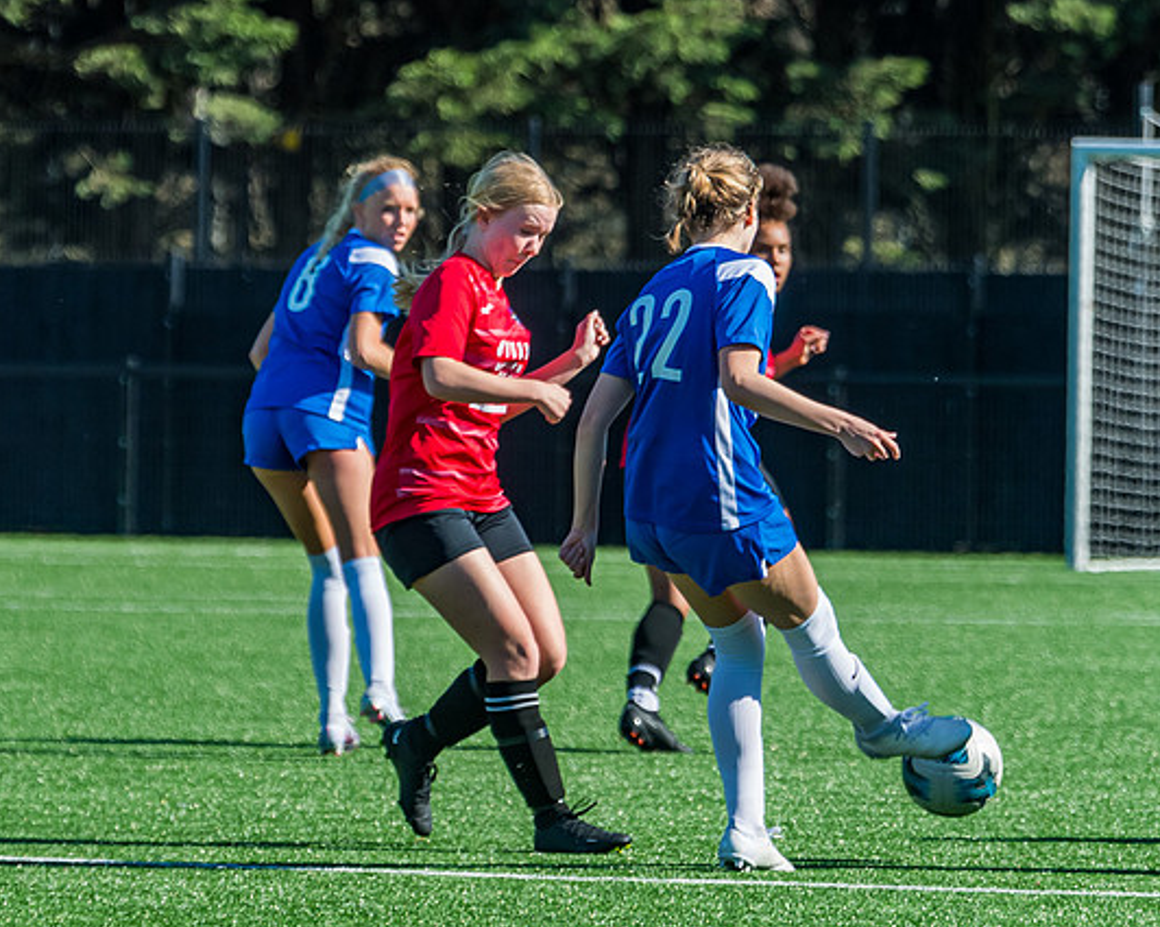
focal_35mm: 410
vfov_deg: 3.8
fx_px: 14068
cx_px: 548
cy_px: 537
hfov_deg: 4.7
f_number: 5
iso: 400
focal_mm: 185
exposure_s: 1/1600
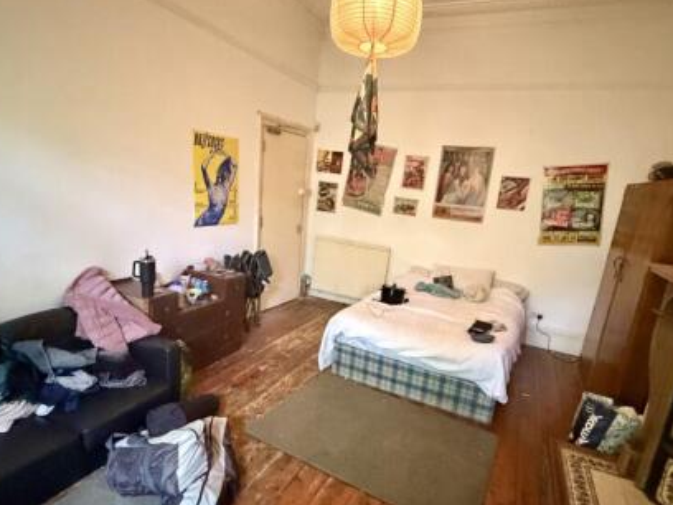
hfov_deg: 81.7
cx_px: 351
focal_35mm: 20
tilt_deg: -14.3
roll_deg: -6.1
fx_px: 389
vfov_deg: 65.7
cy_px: 288
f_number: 2.2
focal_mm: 2.22
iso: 1250
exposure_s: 1/54
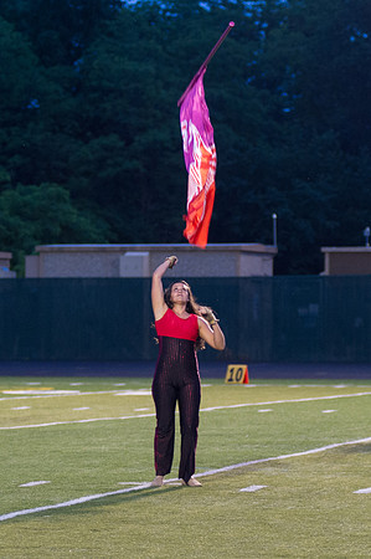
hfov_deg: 7.6
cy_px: 273
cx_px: 188
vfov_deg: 11.3
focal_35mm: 181
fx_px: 2810
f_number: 2.8
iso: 3600
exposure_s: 1/160
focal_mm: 100
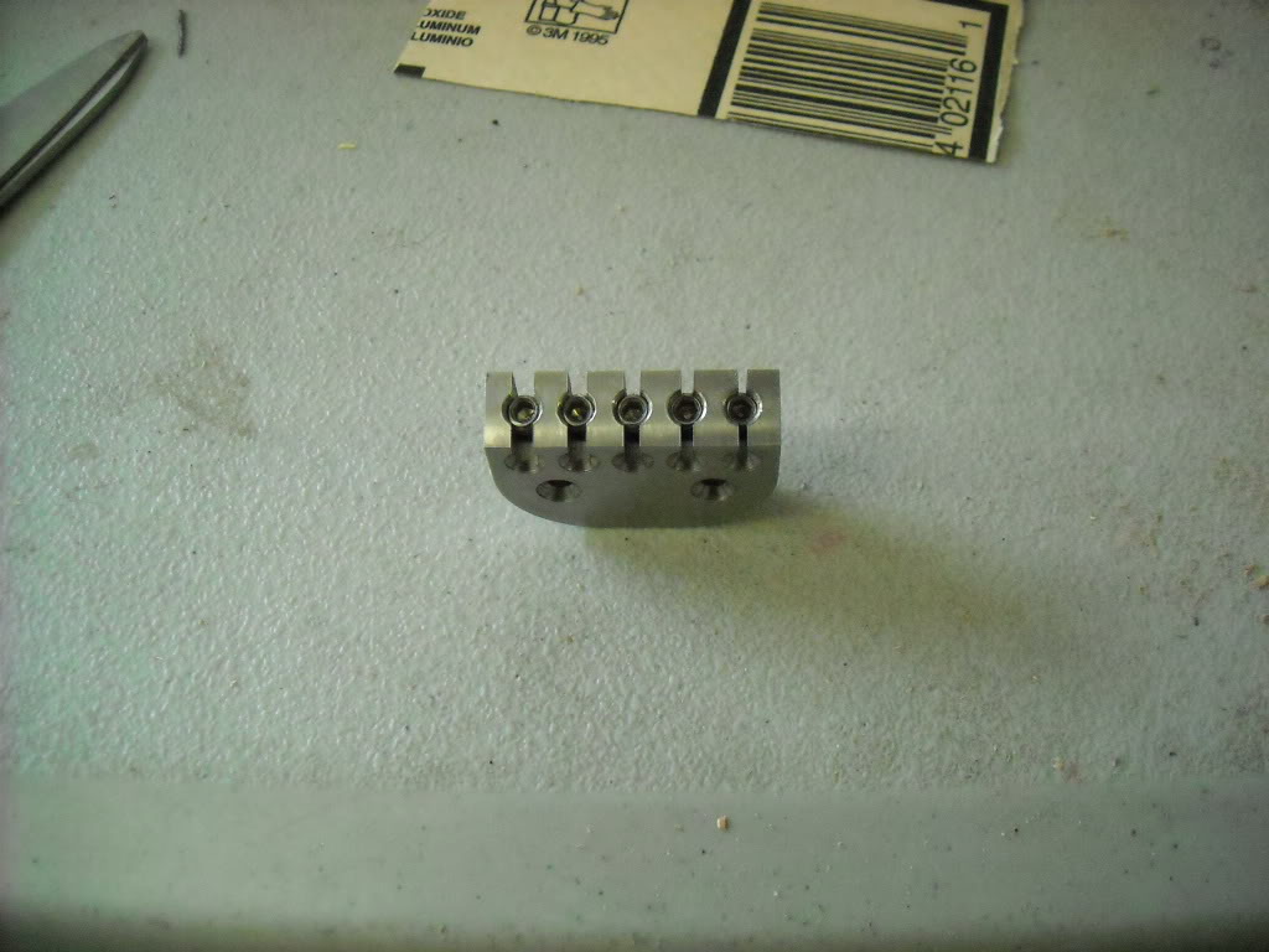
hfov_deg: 52.6
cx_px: 634
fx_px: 1283
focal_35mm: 35
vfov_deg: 40.7
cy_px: 476
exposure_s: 1/228
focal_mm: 5.7
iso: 800
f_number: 2.8
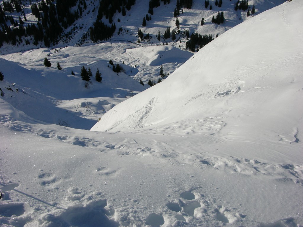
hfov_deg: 52.6
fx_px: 306
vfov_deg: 40.7
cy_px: 114
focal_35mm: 35
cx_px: 152
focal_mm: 8.9
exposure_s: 1/334
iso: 50
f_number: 8
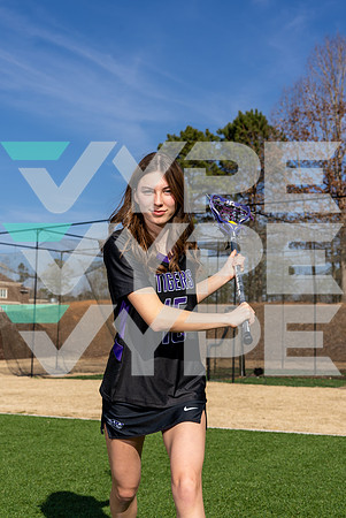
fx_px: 719
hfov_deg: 27.1
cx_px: 173
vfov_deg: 39.6
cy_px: 259
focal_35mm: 50
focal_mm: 50
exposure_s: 1/320
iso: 64
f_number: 7.1
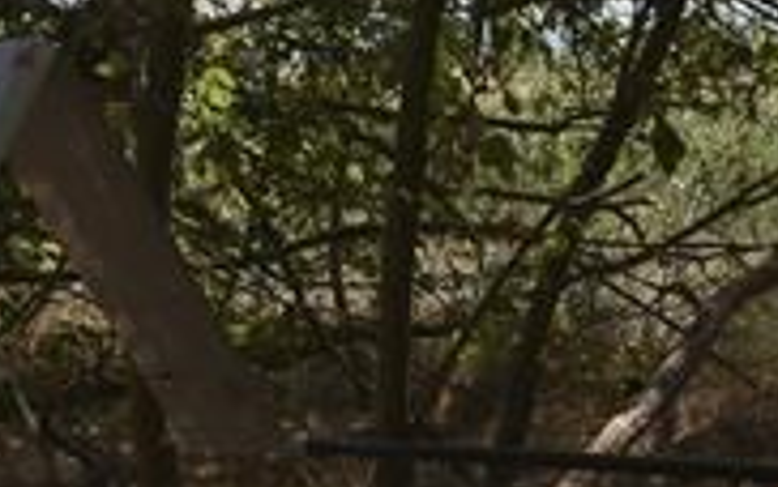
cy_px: 425
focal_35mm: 131
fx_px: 2779
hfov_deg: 14.9
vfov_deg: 10.0
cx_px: 1116
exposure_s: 1/1600
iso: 400
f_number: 6.3
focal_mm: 24
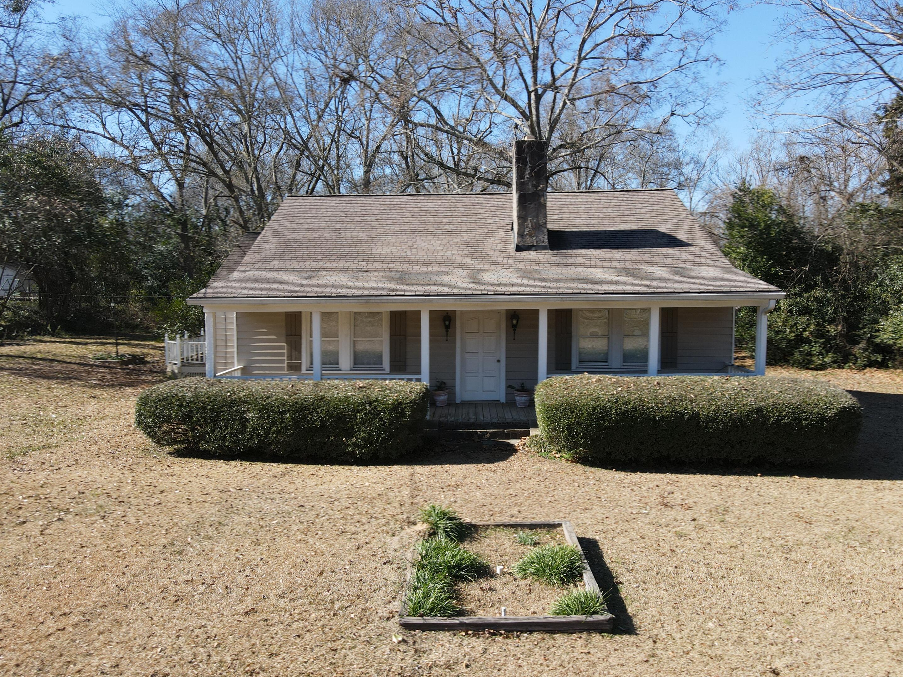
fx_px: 652
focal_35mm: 25
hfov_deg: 69.4
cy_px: 339
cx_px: 461
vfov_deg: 54.9
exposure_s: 1/320
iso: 100
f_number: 2.8
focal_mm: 4.5
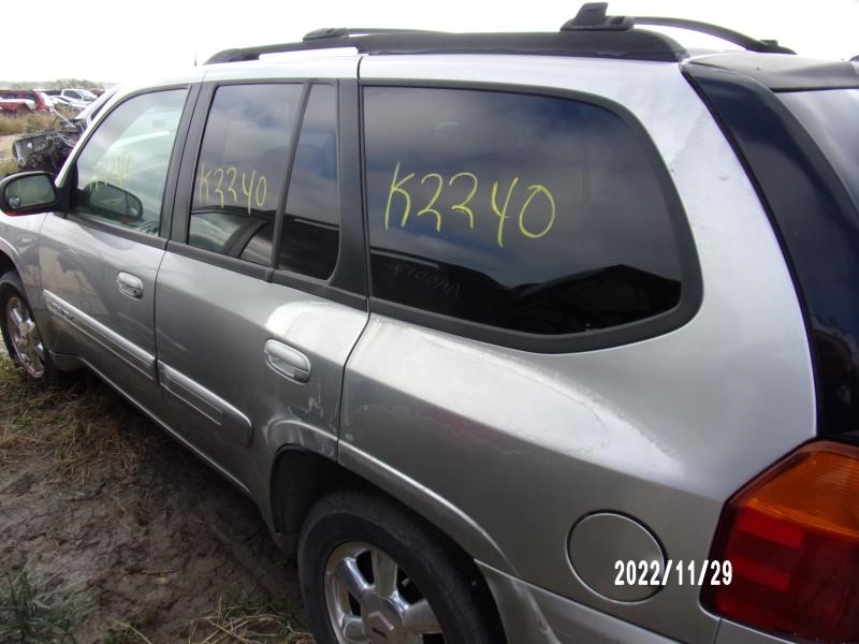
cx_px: 430
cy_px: 322
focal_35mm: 24
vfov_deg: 56.8
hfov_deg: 71.6
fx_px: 596
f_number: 3.3
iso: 80
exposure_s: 1/320
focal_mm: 4.3
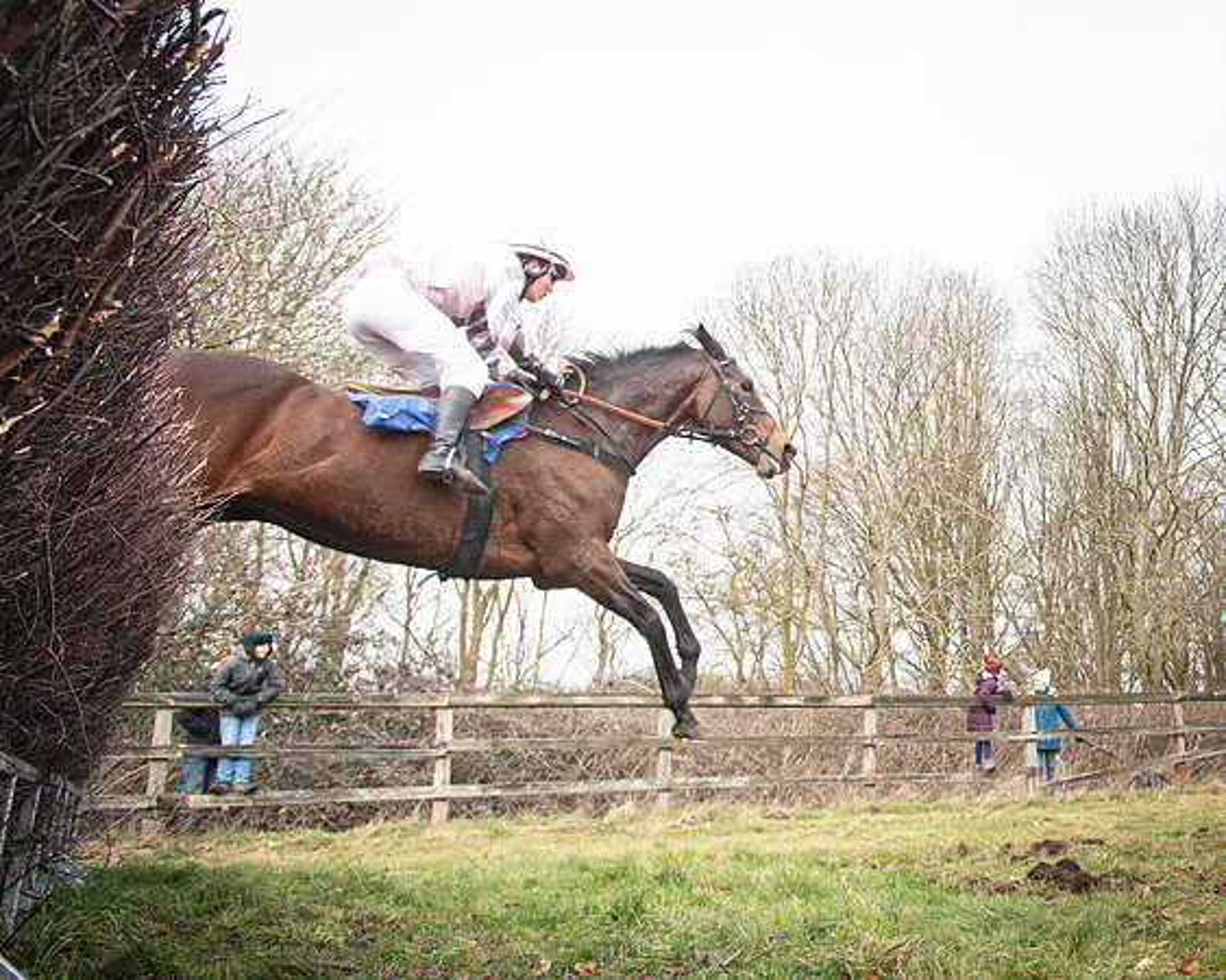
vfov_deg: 39.5
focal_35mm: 37
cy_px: 385
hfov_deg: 42.5
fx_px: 1356
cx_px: 1207
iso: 2000
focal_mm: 20
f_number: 6.3
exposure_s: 1/1600
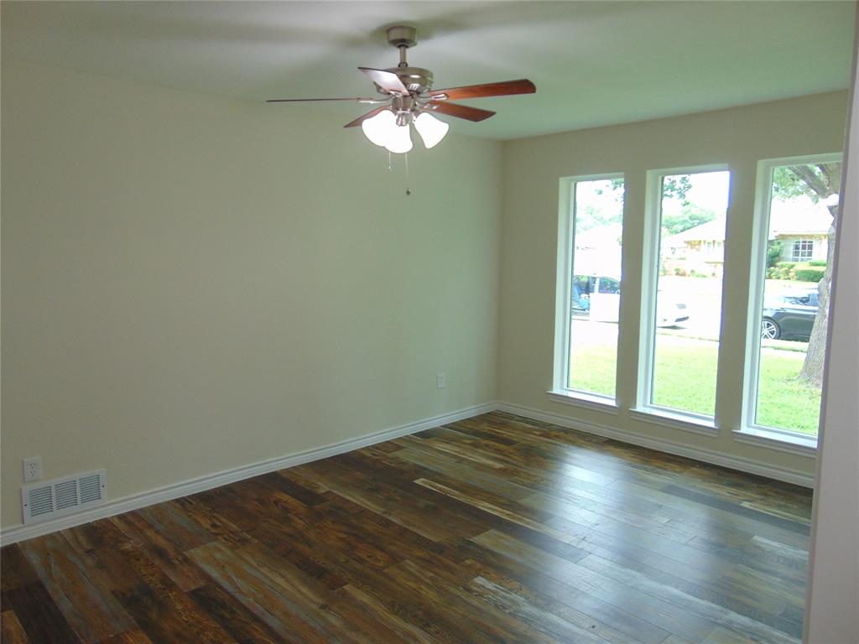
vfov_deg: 54.9
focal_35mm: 25
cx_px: 430
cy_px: 322
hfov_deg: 69.4
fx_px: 620
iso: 100
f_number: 3
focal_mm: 4.5
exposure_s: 1/30
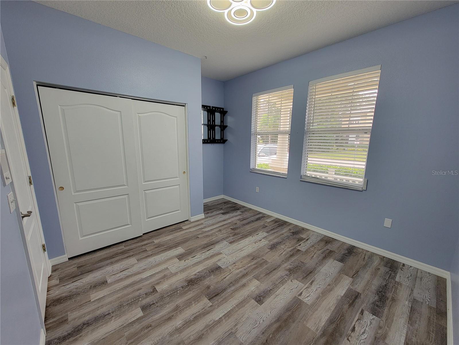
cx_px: 230
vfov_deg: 89.9
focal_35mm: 13
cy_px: 172
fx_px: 172
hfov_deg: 106.2
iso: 100
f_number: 2.2
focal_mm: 2.2
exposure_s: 1/60
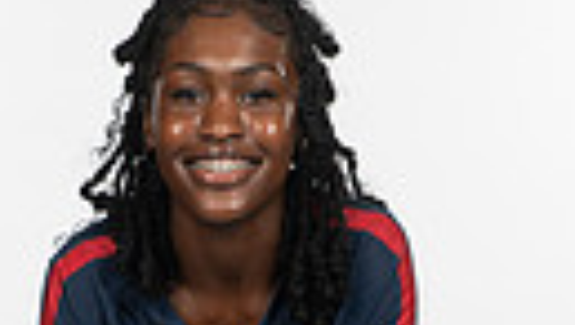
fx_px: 3619
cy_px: 850
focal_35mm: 237
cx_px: 223
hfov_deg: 9.1
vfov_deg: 5.0
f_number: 5.6
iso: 200
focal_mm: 65
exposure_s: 1/250
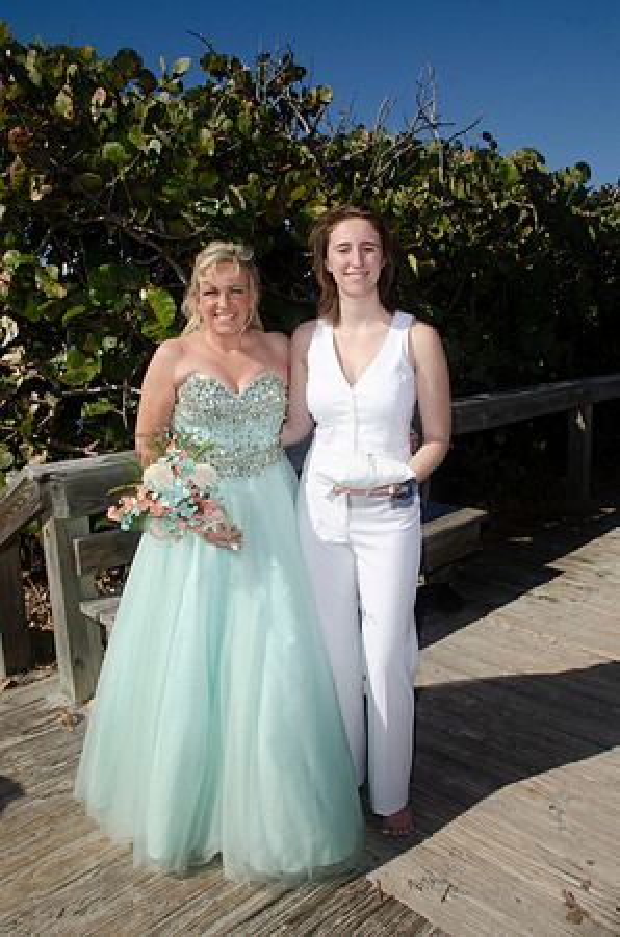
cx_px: 310
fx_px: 701
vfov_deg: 67.5
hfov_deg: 47.7
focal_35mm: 27
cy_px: 468
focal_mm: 18
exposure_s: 1/250
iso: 100
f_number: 10
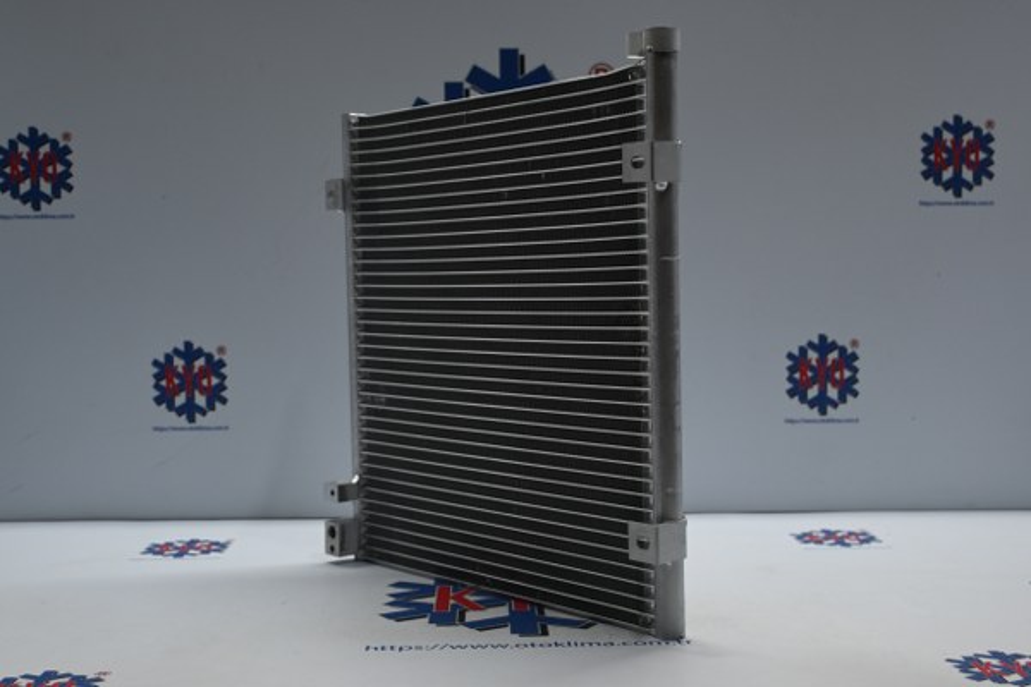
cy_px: 344
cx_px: 516
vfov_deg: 28.5
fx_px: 1353
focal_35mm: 47
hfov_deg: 41.7
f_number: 5
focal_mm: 31.5
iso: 400
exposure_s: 1/50
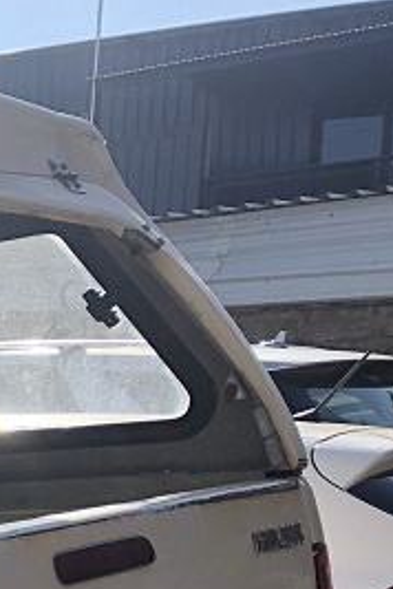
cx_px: -559
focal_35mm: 97
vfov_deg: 19.7
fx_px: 1588
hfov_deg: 11.6
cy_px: 710
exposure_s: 1/1091
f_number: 1.8
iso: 20
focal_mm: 3.99
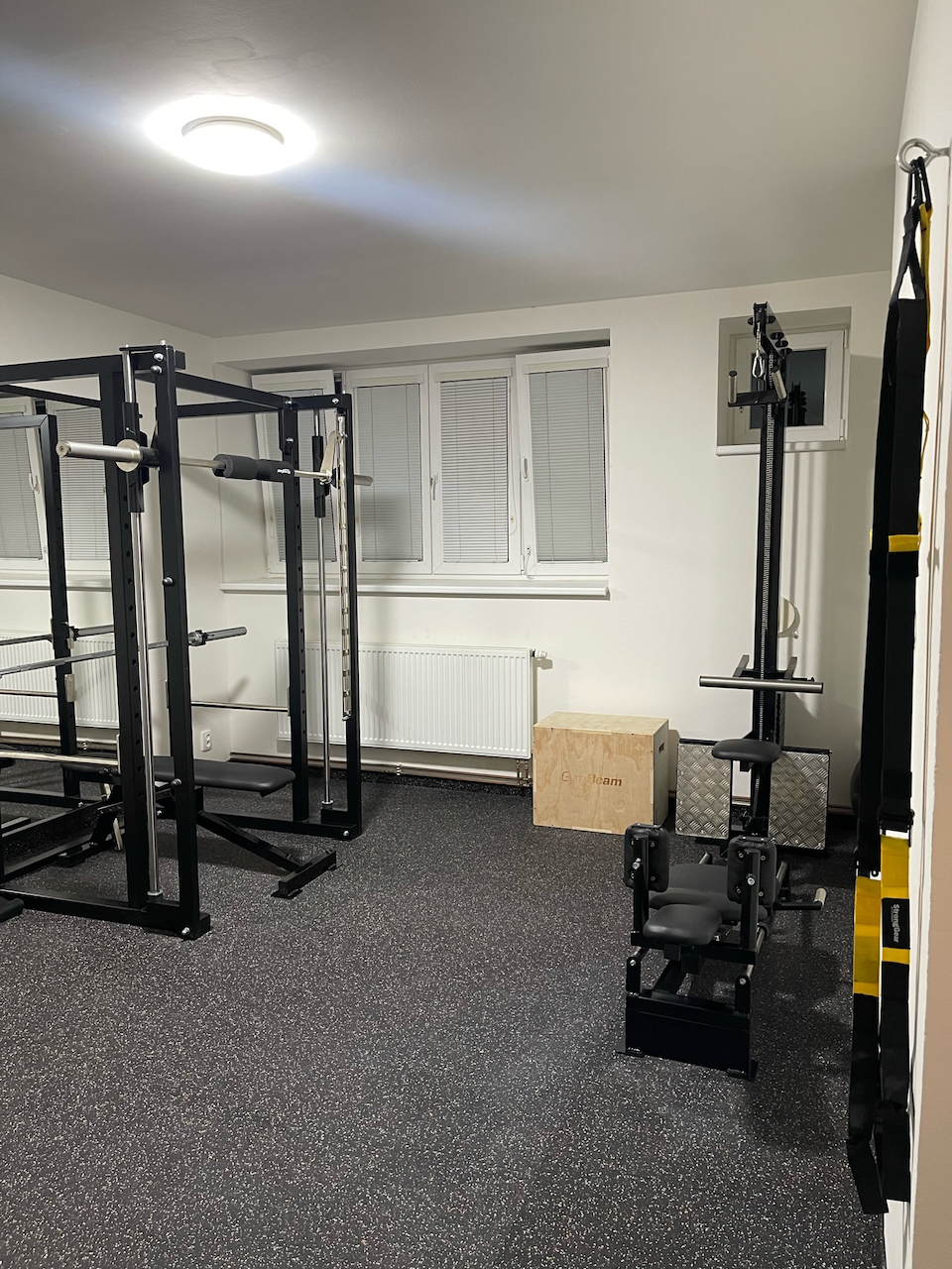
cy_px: 634
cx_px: 476
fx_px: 953
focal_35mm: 26
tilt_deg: -6.5
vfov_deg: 67.3
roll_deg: +0.2
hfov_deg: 53.1
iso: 320
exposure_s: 1/50
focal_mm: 5.1
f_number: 1.6
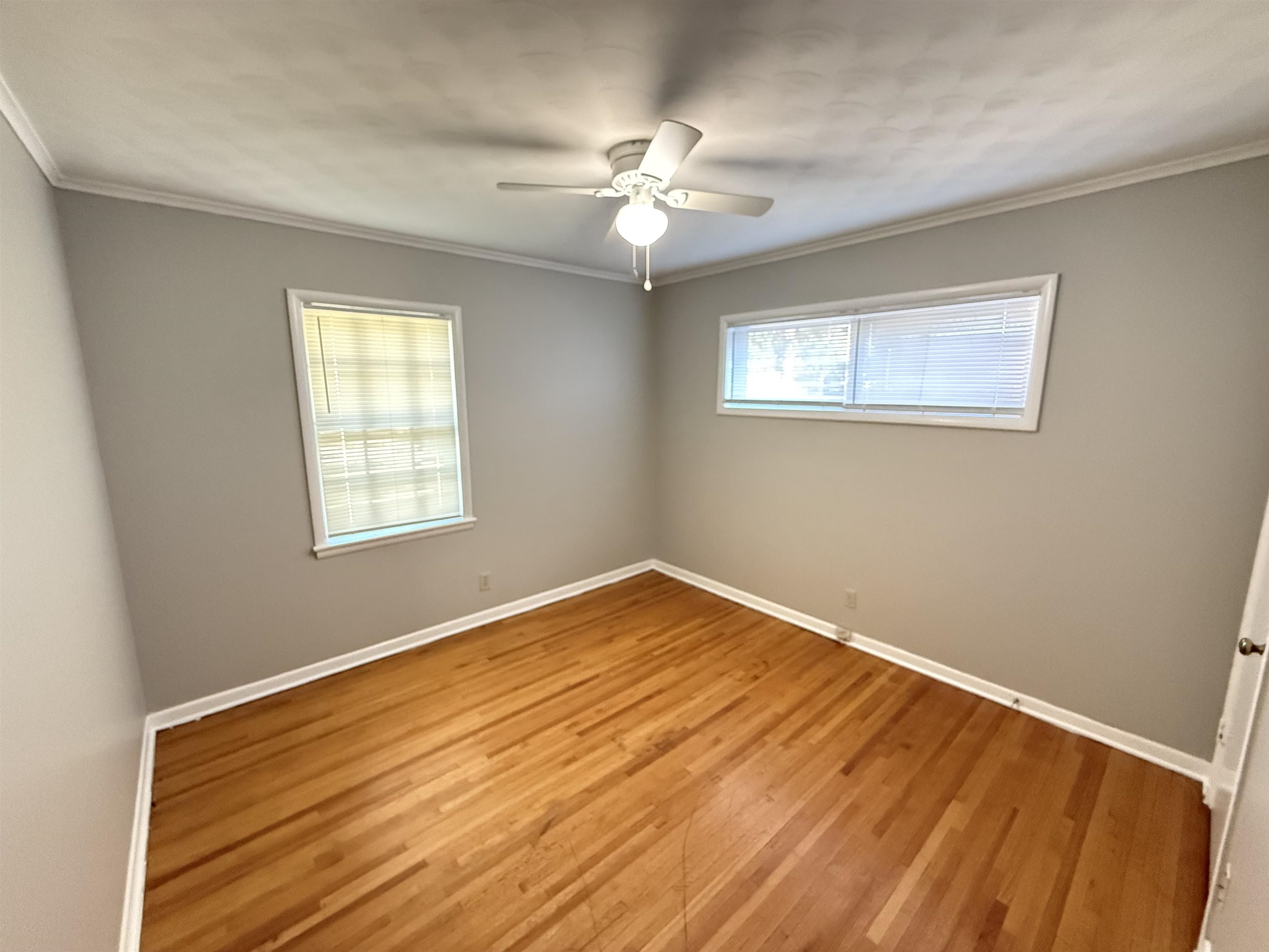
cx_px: 634
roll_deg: +0.5
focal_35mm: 14
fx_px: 513
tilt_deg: -9.8
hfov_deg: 102.1
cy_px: 476
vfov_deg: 85.7
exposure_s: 1/60
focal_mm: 2.22
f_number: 2.2
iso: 1000
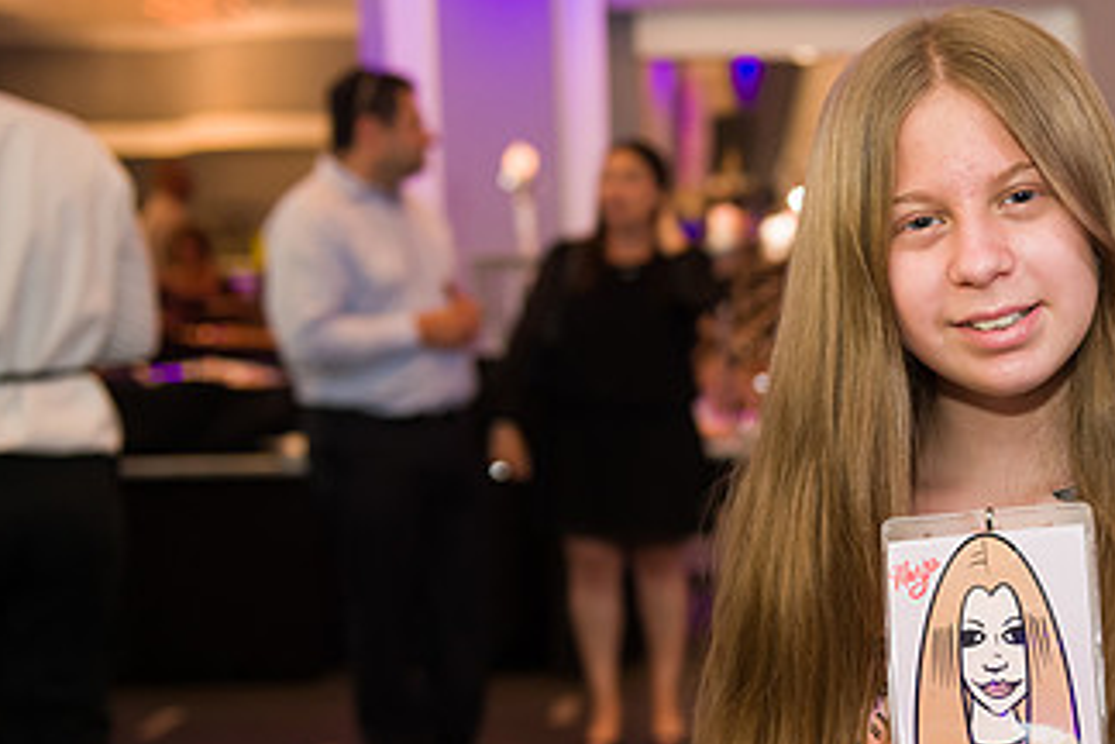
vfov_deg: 20.0
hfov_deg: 28.6
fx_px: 2106
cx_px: 977
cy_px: 463
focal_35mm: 68
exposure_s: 1/125
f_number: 3.2
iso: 1250
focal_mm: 38
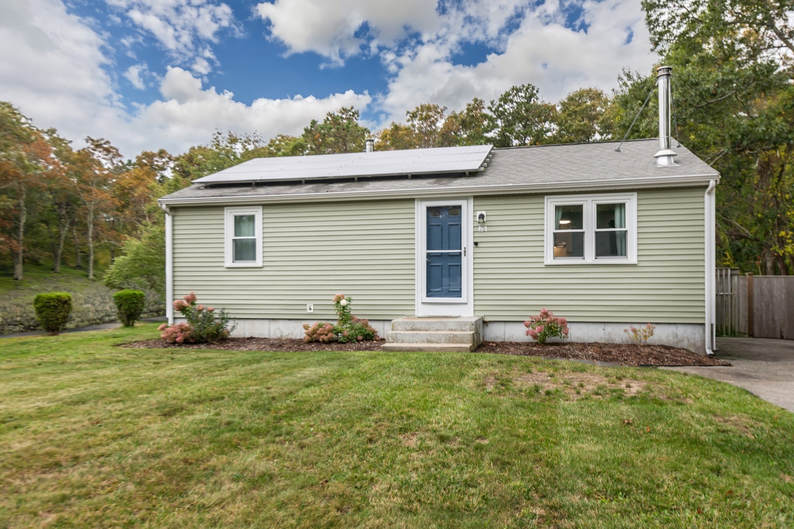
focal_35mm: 24
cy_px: 264
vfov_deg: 53.1
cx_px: 397
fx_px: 529
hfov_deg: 73.7
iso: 100
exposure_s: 1/60
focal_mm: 24
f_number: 8
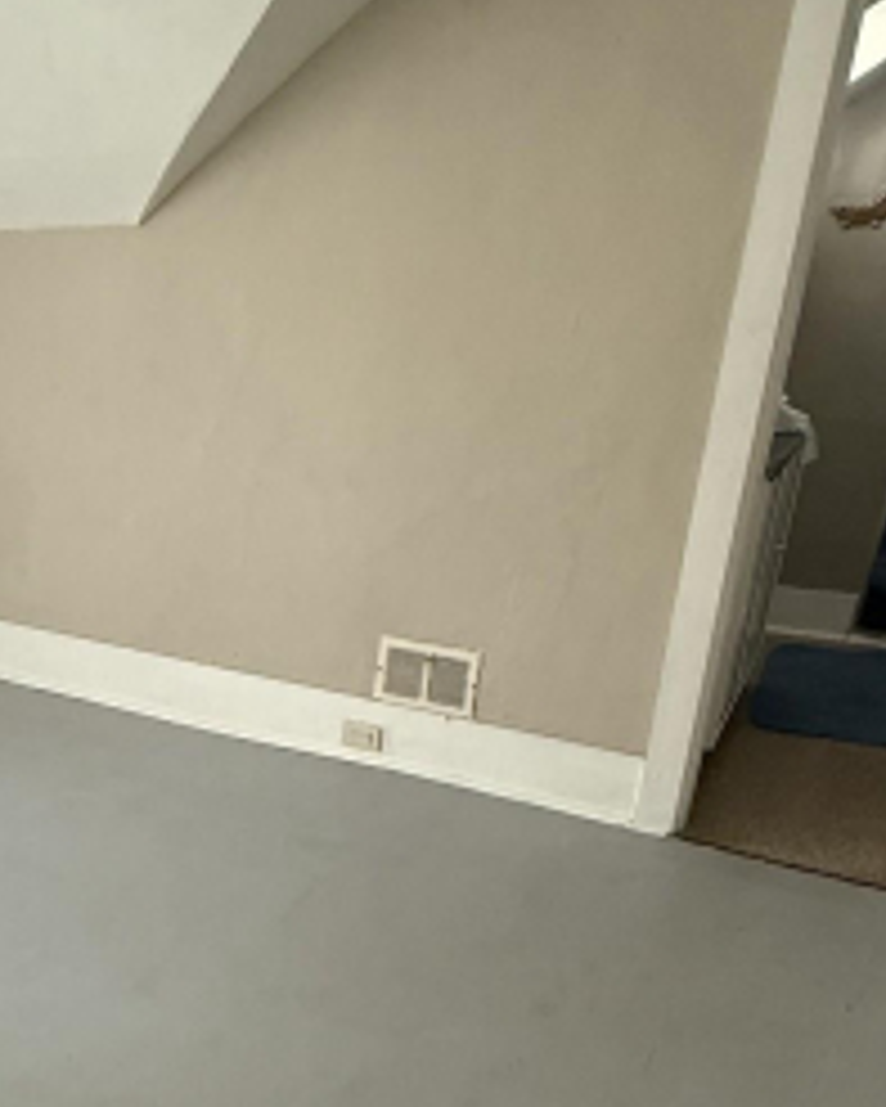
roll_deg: +0.5
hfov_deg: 38.0
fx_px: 1212
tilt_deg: -25.4
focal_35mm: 37
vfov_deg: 46.8
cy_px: 862
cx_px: 121
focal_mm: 2.22
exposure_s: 1/73
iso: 320
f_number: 2.2
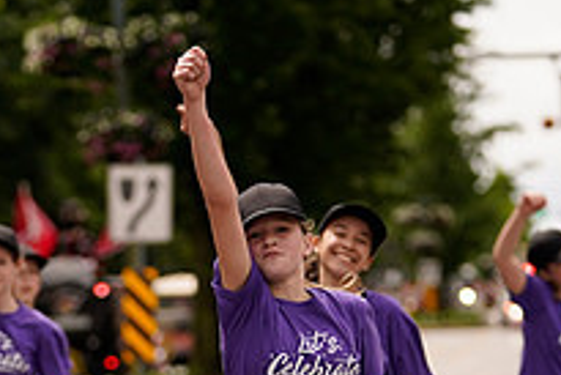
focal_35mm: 289
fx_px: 4507
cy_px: 486
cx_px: 104
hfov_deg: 7.1
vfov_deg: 4.7
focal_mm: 102
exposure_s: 1/400
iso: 100
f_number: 2.8
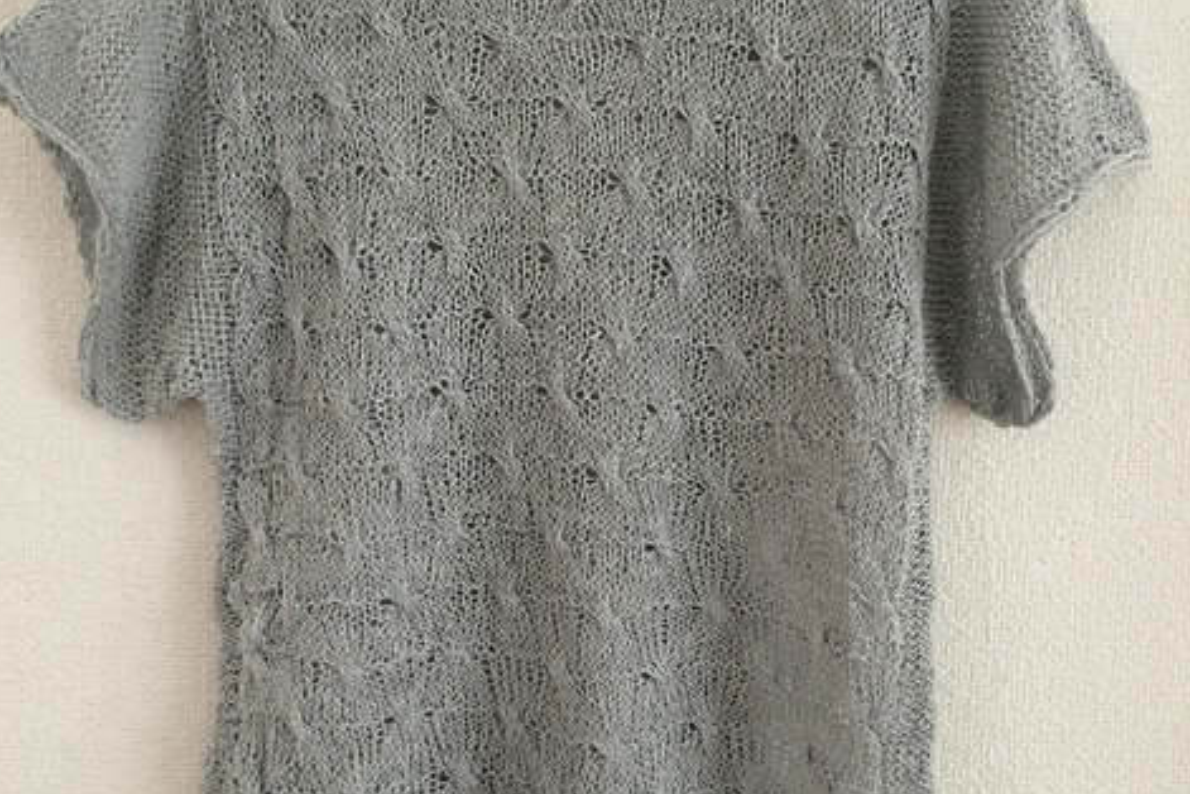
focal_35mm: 41
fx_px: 1355
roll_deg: -0.7
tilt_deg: -9.0
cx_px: 586
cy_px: 440
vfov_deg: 32.6
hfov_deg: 47.4
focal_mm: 4.15
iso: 100
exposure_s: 1/30
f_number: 2.2
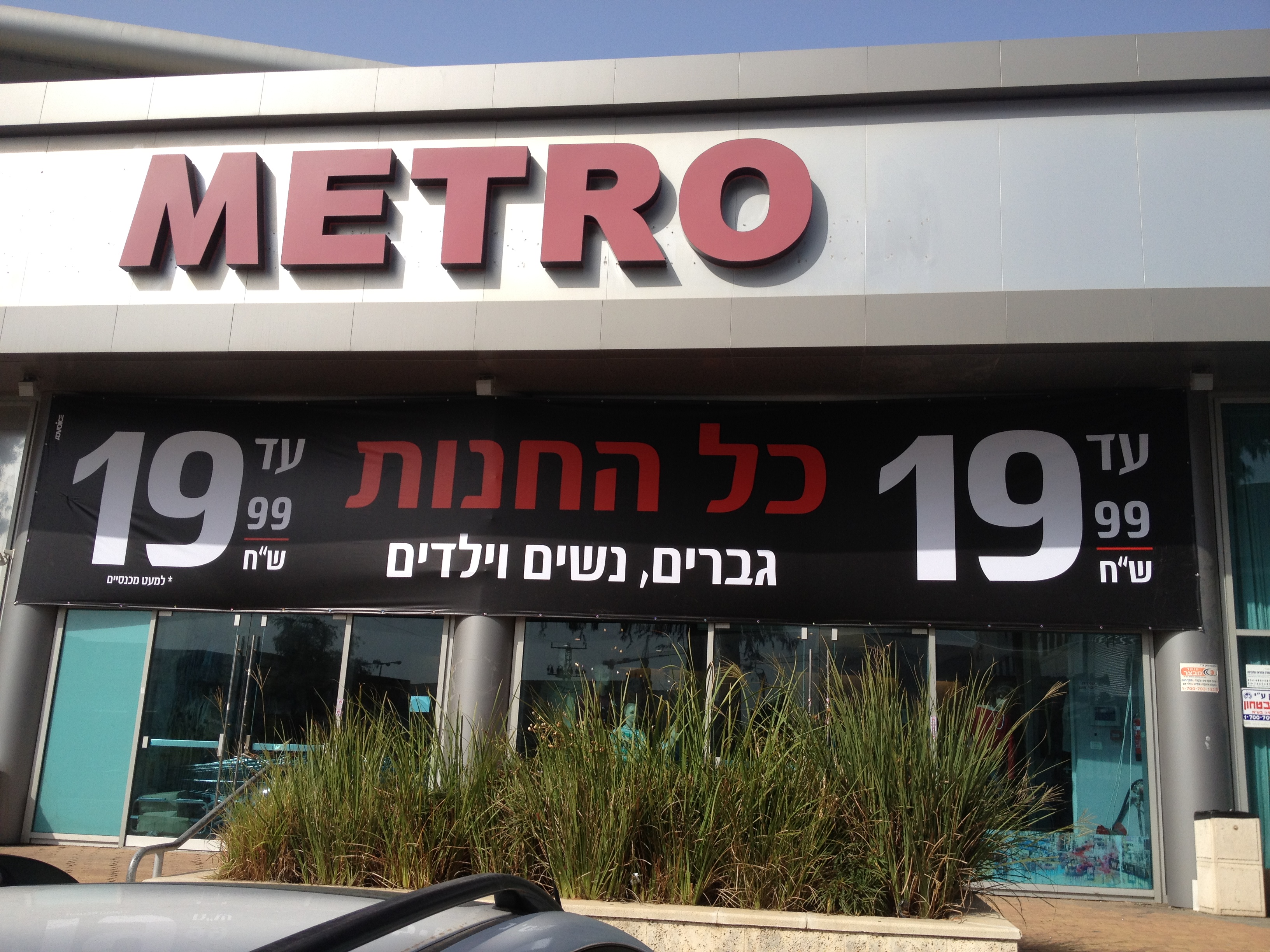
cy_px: 476
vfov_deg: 40.7
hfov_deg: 52.6
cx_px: 635
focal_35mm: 35
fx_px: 1284
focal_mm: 4.28
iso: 64
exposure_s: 1/1577
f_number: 2.4
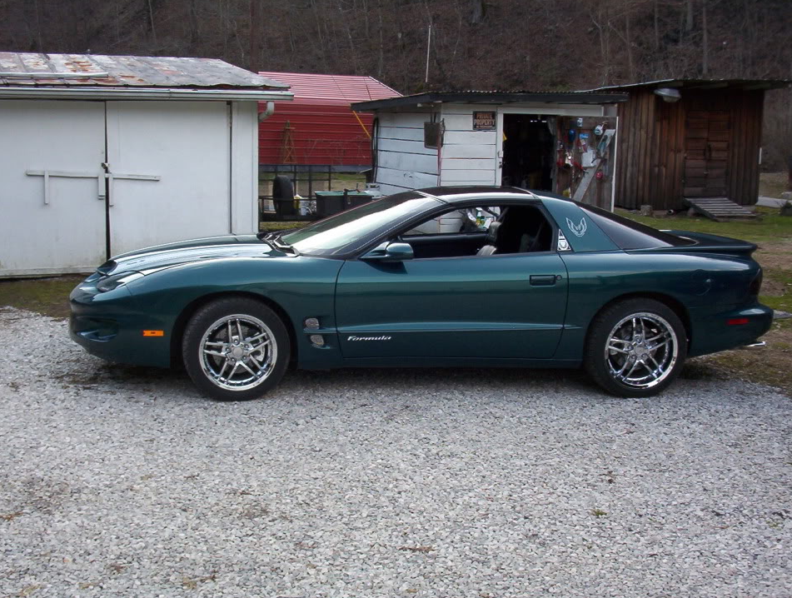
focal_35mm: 42
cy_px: 318
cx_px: 396
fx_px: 963
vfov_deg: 34.5
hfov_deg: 44.7
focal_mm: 6
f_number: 4.5
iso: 100
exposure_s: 1/74
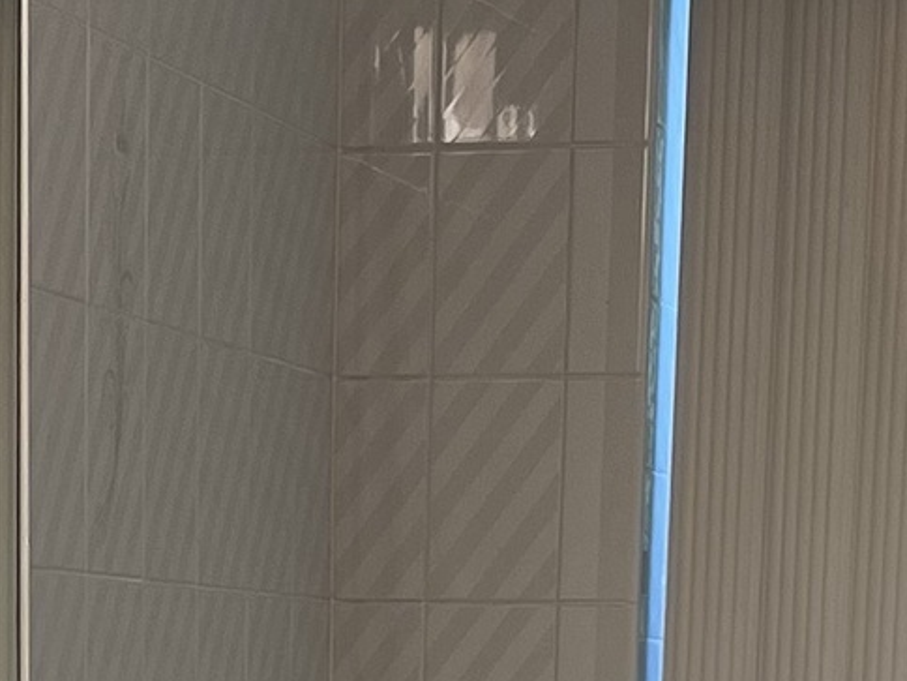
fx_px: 4323
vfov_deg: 8.3
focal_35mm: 165
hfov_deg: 12.0
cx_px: 255
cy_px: 1572
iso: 50
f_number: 1.5
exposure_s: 1/120
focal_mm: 5.7
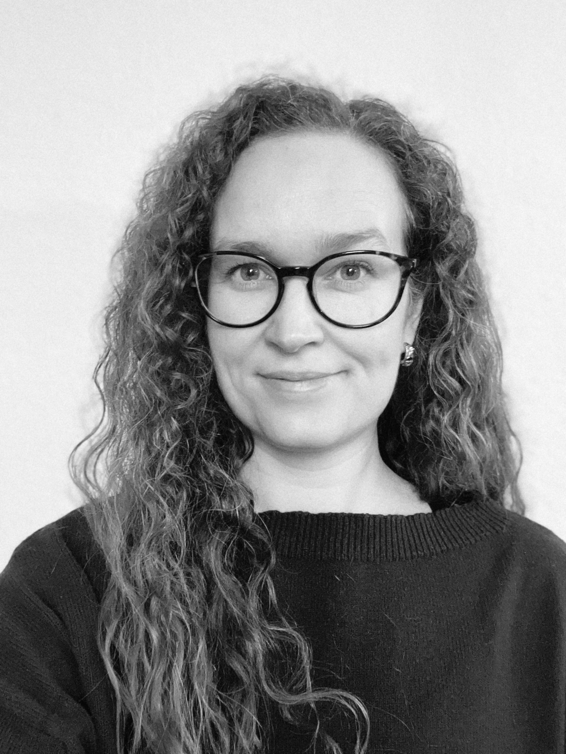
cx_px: 283
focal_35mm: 30
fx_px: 654
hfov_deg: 46.8
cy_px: 377
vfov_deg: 60.0
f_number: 2.2
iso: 640
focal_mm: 2.71
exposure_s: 1/25
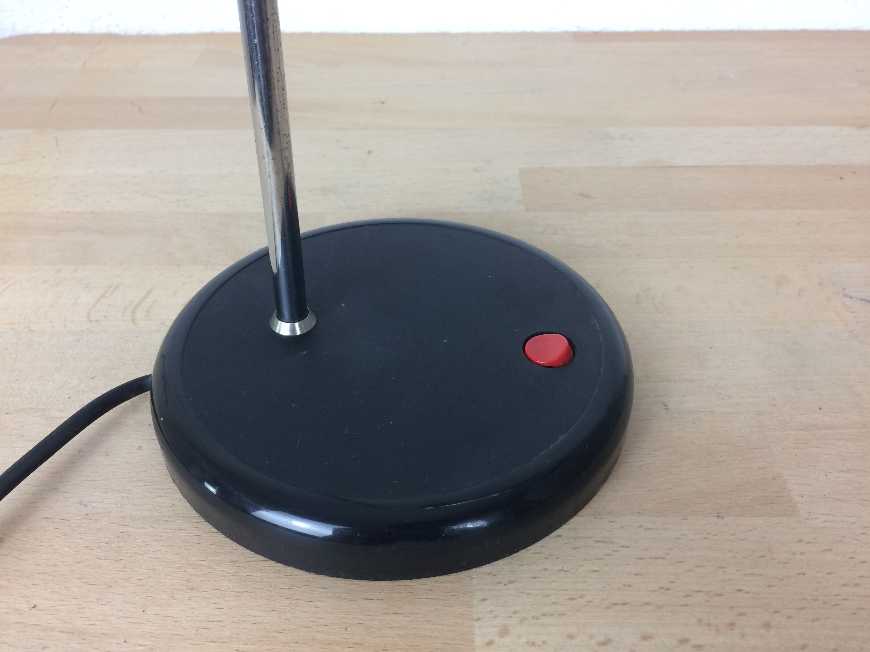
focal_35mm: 29
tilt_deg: -39.0
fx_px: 729
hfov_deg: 61.7
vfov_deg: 48.2
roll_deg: -0.1
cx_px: 435
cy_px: 326
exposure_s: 1/33
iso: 64
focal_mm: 4.15
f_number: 2.2
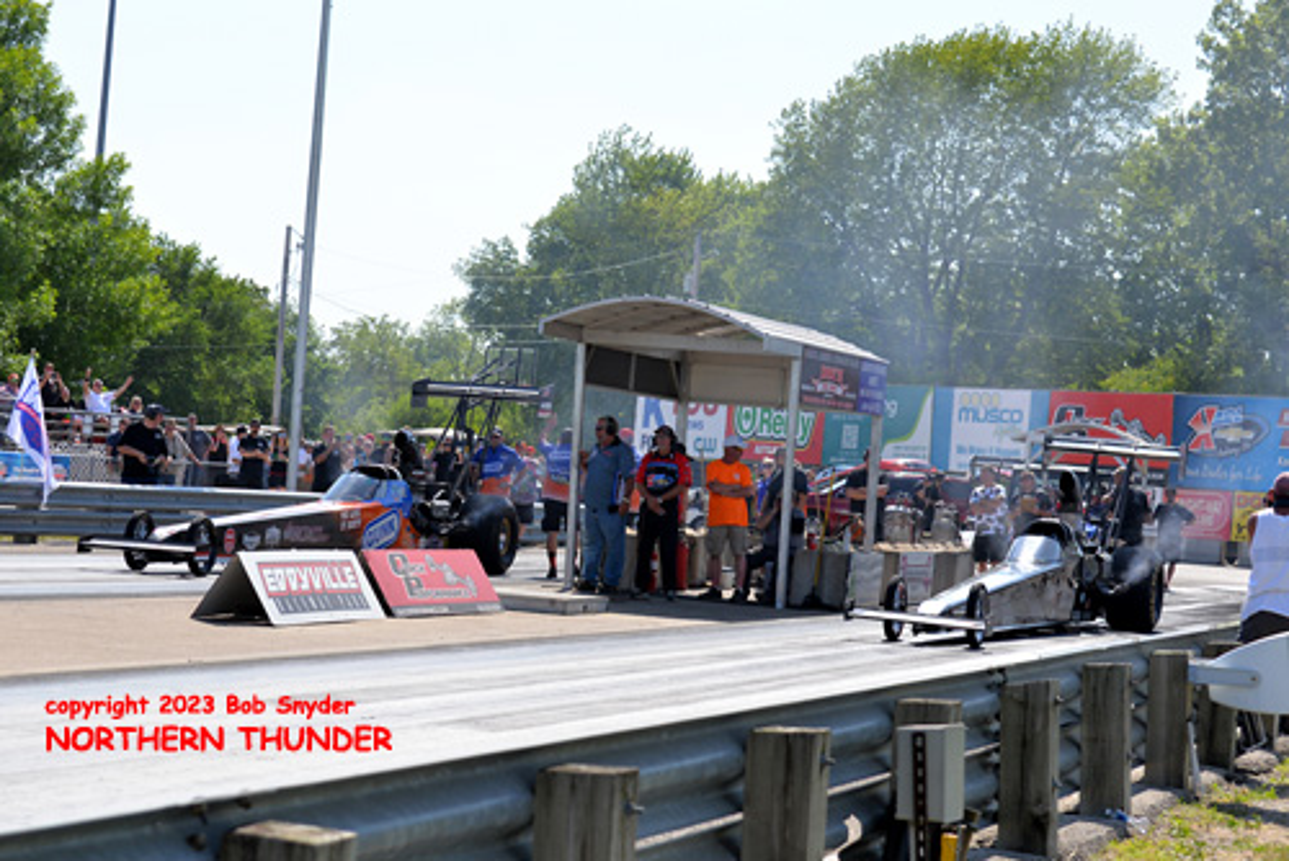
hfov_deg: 28.8
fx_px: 2508
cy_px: 430
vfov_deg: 19.5
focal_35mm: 70
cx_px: 644
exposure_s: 1/1600
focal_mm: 70
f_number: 6.3
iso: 400
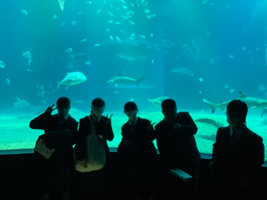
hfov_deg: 58.4
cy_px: 100
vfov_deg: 45.4
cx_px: 134
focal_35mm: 31
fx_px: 239
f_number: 2.4
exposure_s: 1/30
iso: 500
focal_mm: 3.3
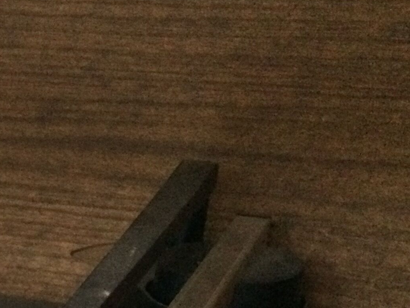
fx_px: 1090
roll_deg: +1.3
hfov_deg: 18.6
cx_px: -221
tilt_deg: -25.6
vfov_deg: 14.9
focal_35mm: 92
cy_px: 470
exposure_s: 1/25
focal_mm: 4.15
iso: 320
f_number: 2.2
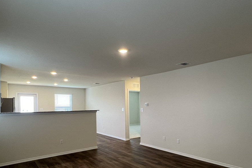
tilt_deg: -0.5
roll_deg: +0.5
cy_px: 106
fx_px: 154
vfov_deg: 56.5
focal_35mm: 22
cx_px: 130
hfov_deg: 78.6
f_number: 1.8
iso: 125
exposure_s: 1/60
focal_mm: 1.57
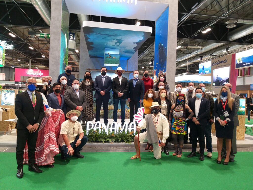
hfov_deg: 67.3
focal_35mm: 26
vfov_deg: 53.1
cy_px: 95
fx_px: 190
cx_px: 126
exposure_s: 1/33
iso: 125
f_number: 1.7
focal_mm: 3.93
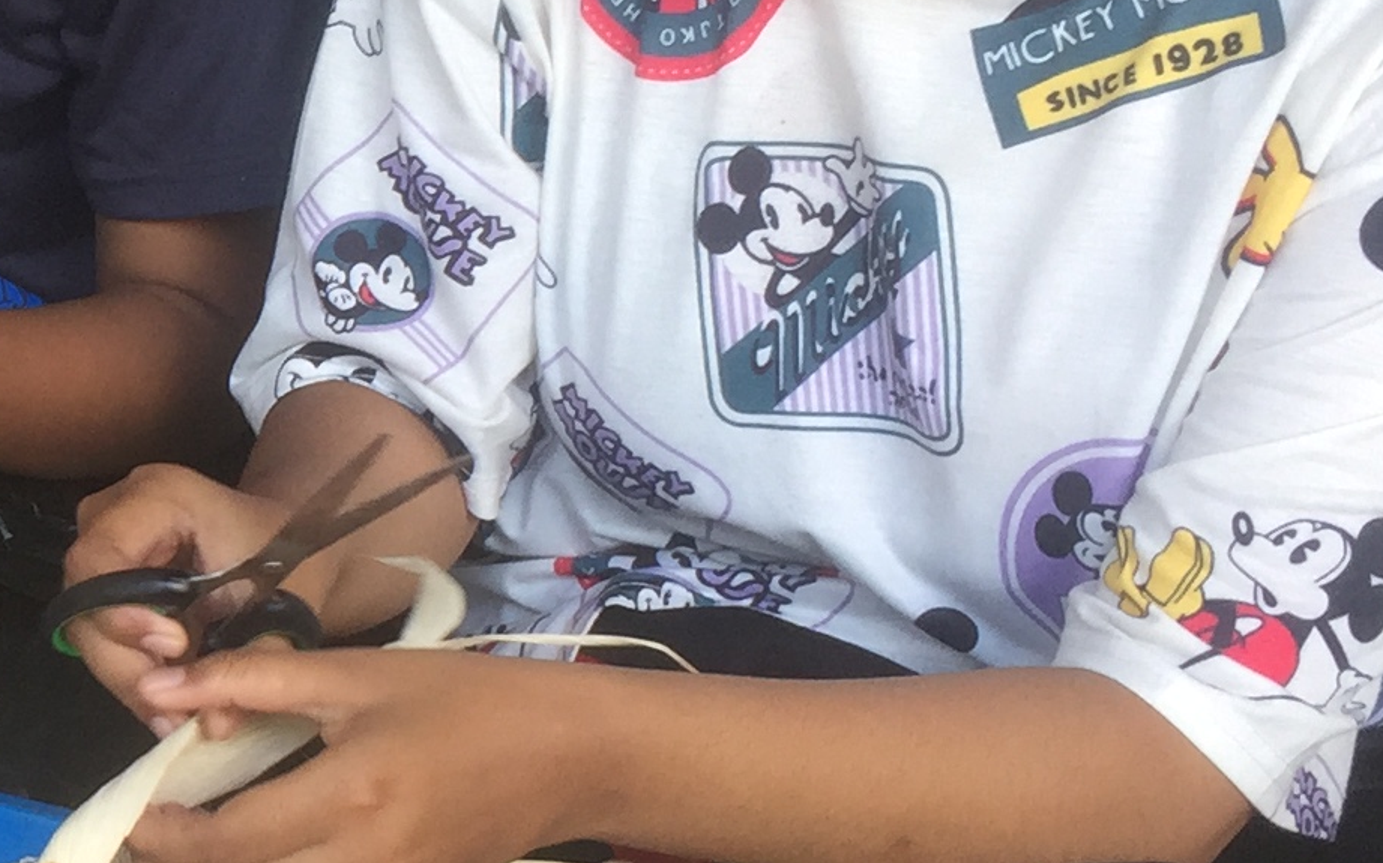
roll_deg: -0.2
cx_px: -478
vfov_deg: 12.0
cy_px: 461
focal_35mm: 109
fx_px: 4107
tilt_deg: -16.2
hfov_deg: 17.7
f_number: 2.2
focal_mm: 4.15
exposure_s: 1/100
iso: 40
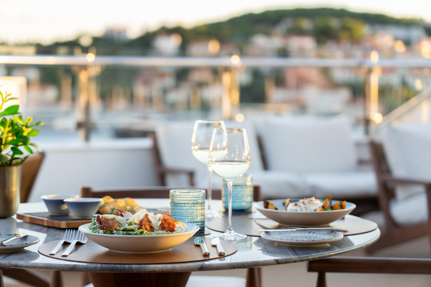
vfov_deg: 14.6
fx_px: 1125
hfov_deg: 21.7
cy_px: 144
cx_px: 216
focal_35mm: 94
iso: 1000
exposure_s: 1/400
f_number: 4
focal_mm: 94
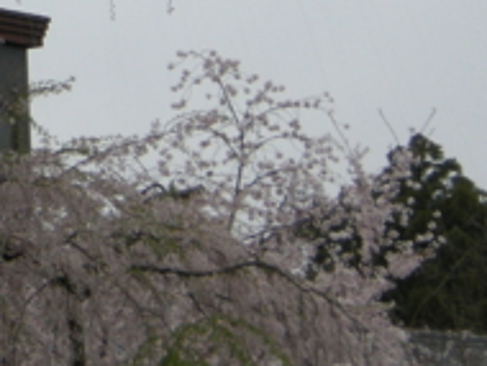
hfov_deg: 7.6
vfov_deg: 5.9
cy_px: -125
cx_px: -331
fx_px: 3550
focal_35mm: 252
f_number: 3.5
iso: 64
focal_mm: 12.9
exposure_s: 1/101
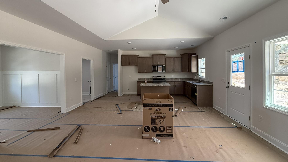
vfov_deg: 66.9
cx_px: 148
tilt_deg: -0.2
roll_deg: +0.7
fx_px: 122
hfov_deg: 99.3
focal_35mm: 16
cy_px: 73
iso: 200
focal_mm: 2.22
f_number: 2.2
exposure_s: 1/99
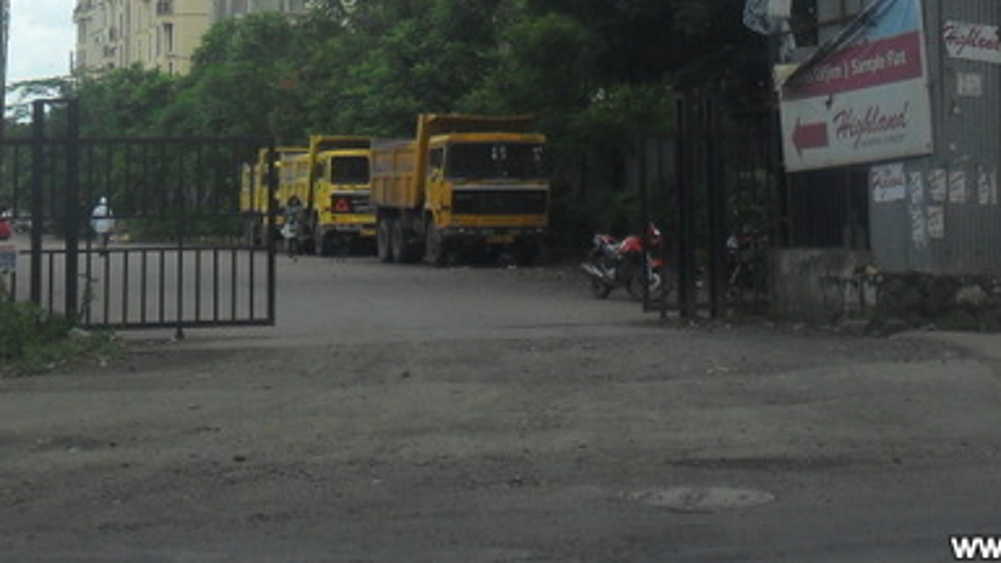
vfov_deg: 13.8
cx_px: 558
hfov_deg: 25.3
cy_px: -172
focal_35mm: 84
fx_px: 2230
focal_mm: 6.6
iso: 100
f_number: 4
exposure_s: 1/500
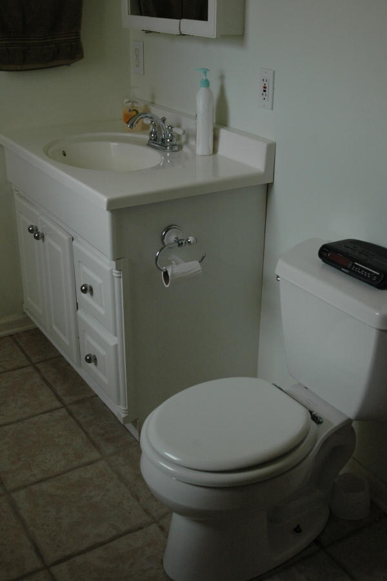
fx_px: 678
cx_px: 194
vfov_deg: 46.4
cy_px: 290
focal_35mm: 42
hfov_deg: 31.8
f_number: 5.6
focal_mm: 28
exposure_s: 1/125
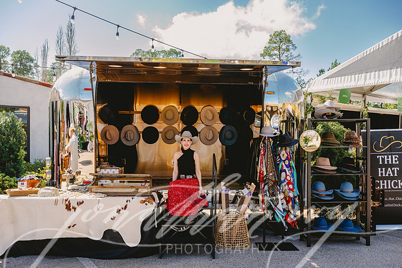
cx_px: 201
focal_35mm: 30
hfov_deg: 61.1
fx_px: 341
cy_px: 134
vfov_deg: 43.0
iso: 250
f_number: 7.1
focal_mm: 30.5
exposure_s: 1/250
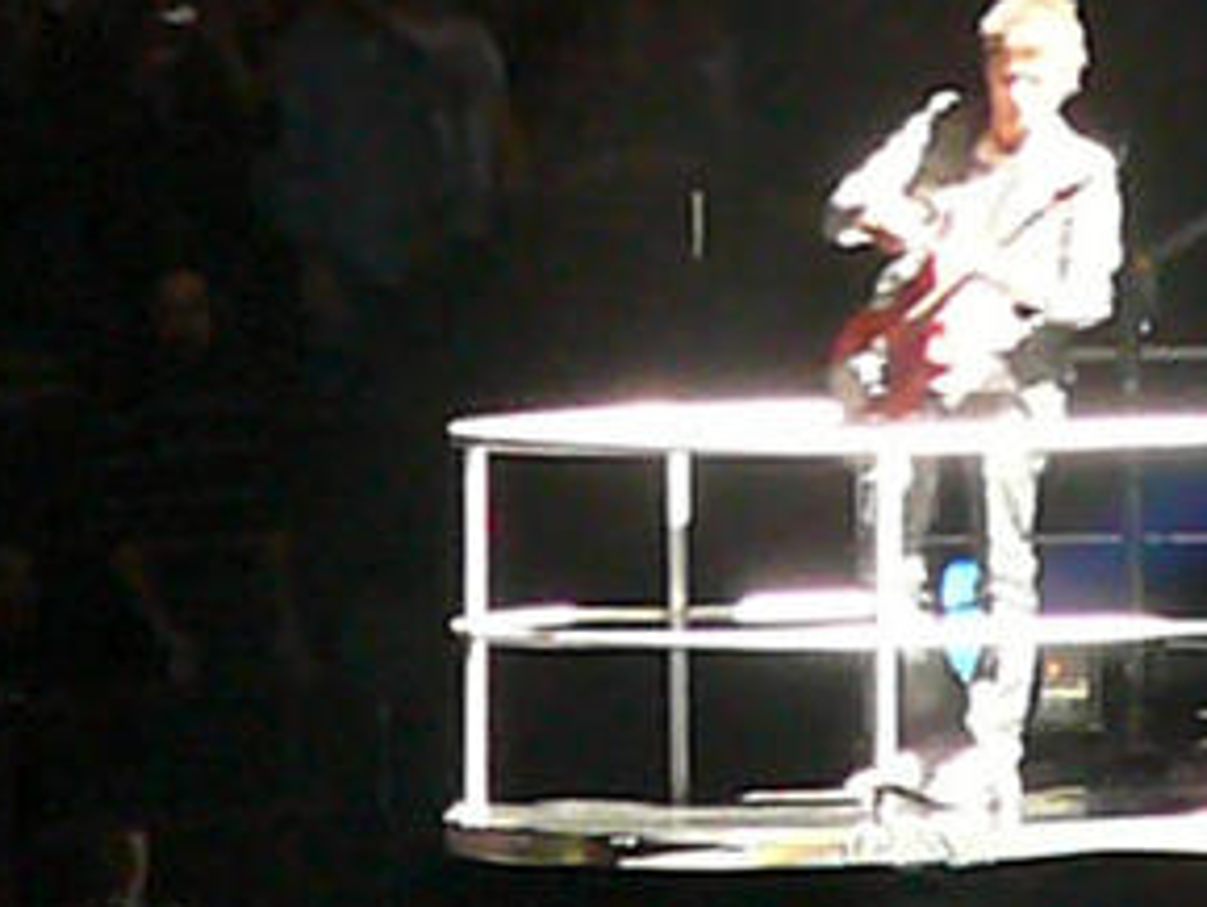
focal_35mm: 774
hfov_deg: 2.6
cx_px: 710
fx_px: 26999
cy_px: 130
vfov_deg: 1.9
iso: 1600
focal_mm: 52
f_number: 4.2
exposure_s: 1/15
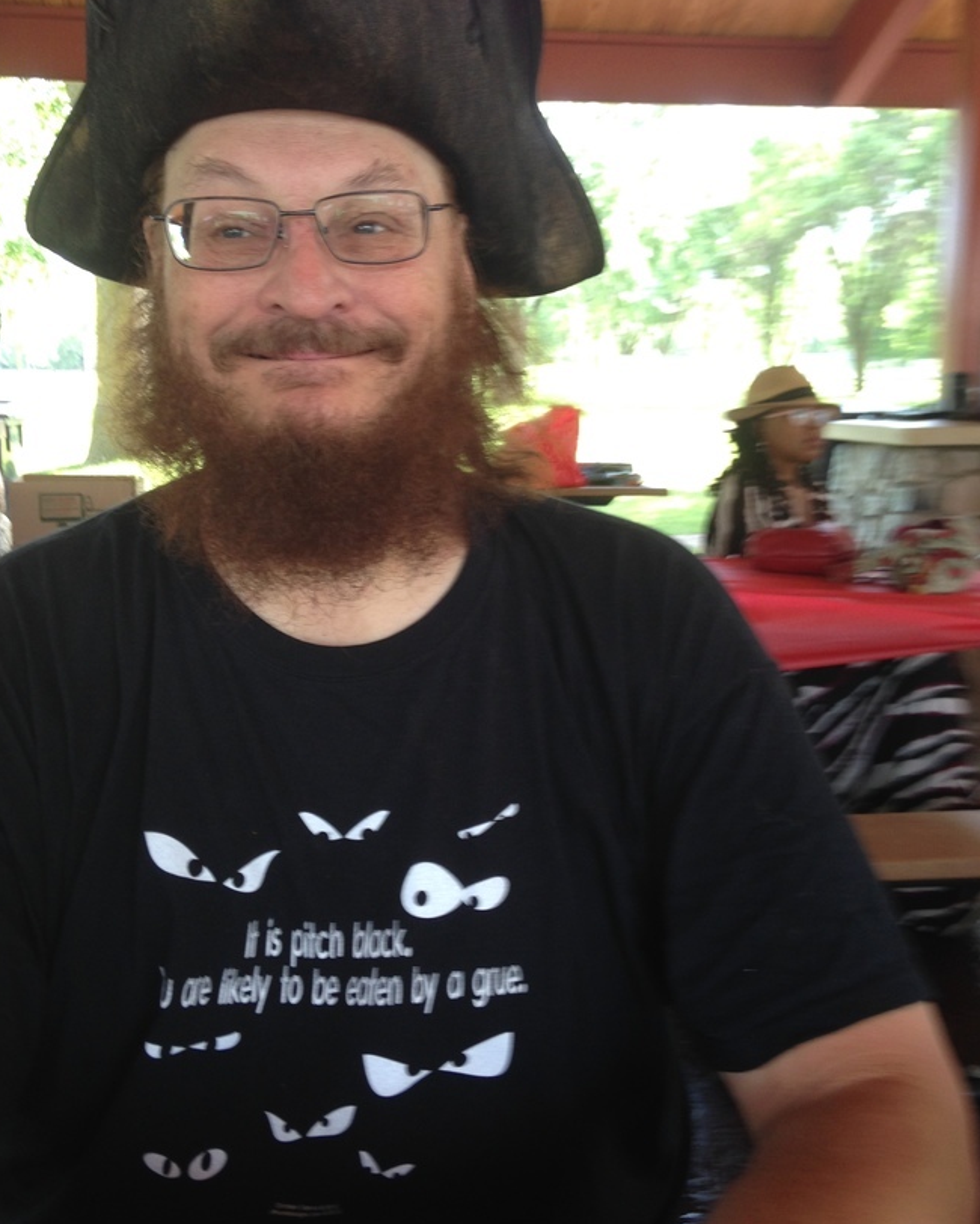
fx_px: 1341
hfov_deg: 40.1
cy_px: 593
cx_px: 472
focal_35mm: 37
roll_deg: +1.1
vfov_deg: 49.1
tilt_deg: -7.3
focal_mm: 4.12
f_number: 2.4
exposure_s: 1/40
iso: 50
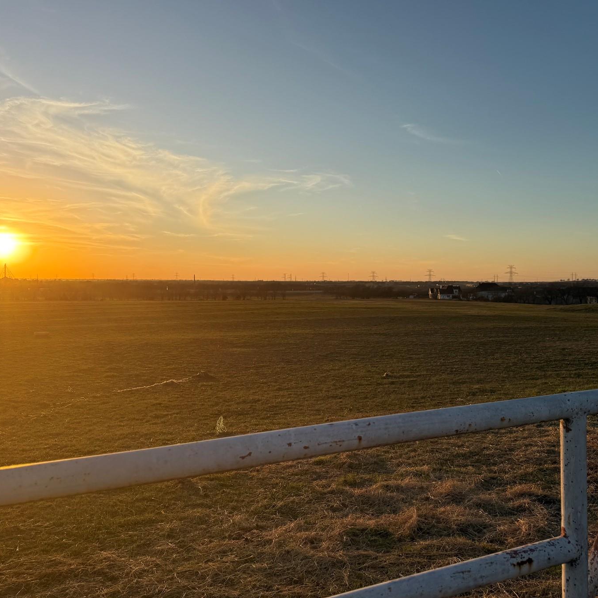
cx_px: 343
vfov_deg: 51.1
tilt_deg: +0.4
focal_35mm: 32
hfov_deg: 50.9
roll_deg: +0.0
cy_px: 281
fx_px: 625
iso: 80
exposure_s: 1/3953
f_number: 1.78
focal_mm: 6.76
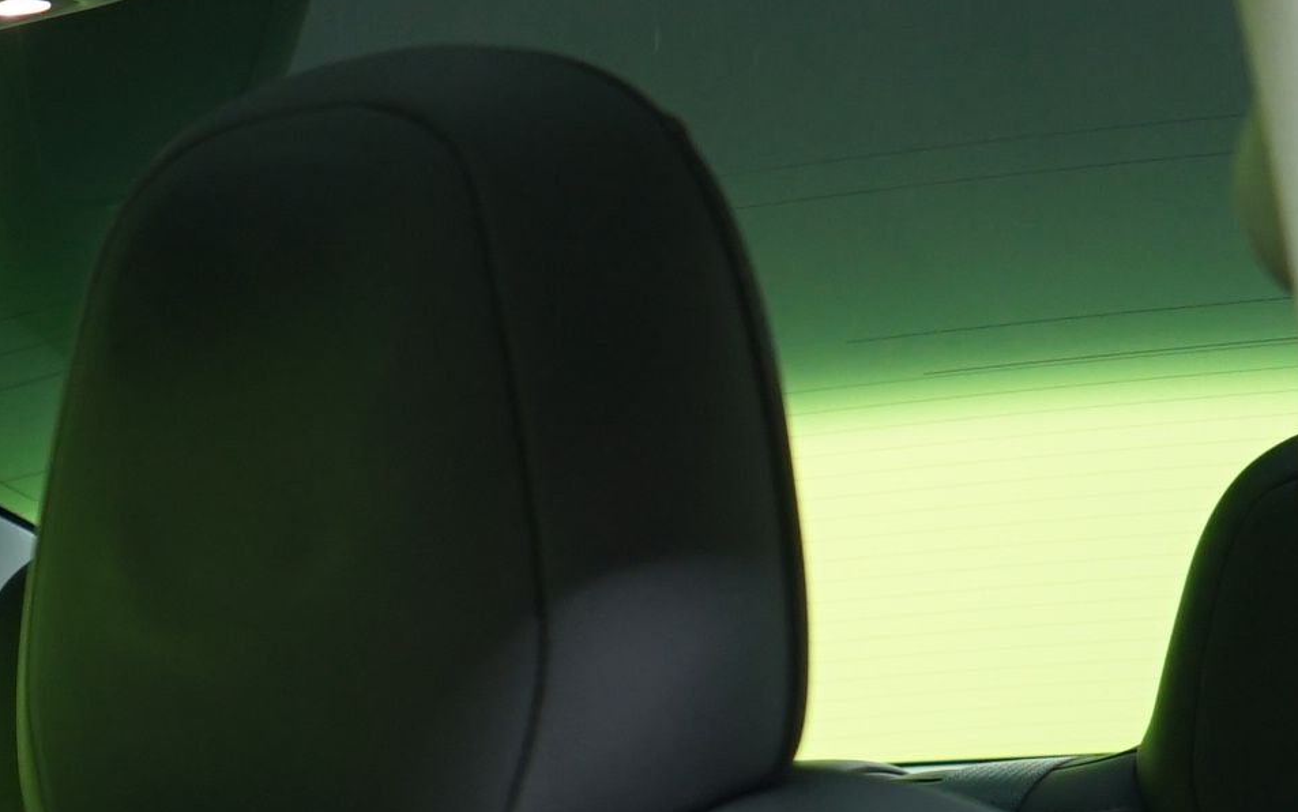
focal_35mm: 101
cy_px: 1101
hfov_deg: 17.7
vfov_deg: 12.5
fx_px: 3573
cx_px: -831
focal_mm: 24
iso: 800
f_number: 4.5
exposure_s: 1/20
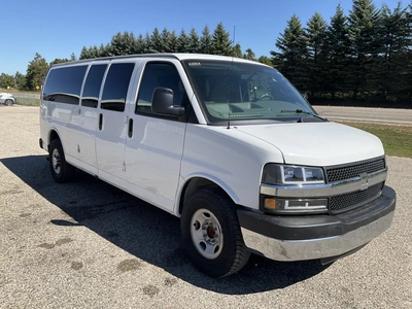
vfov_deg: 48.2
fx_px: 345
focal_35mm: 29
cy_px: 154
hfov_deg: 61.7
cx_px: 206
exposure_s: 1/1534
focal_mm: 3
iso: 25
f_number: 1.8
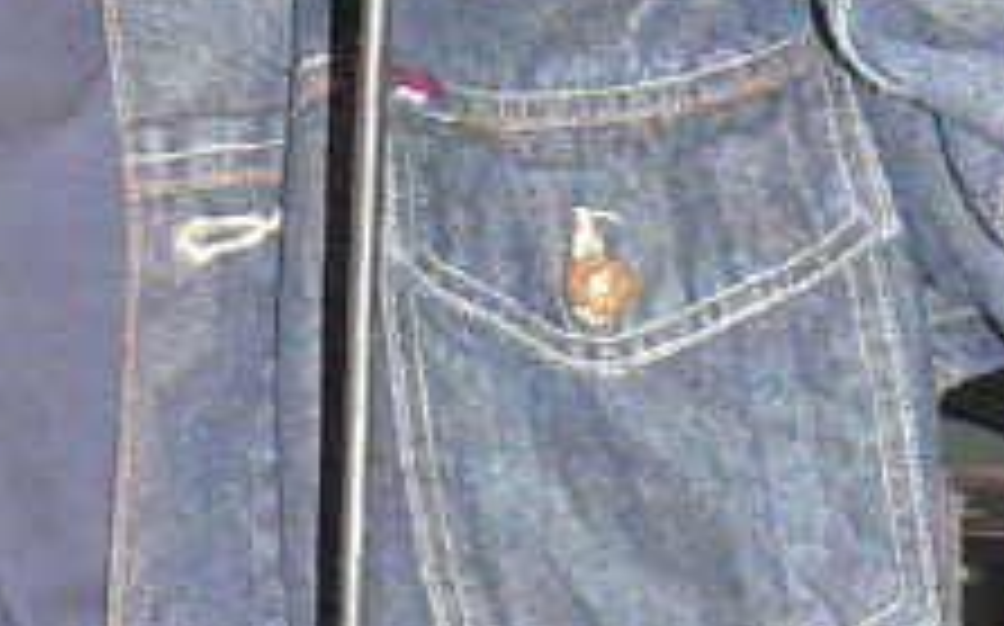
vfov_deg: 11.8
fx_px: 2734
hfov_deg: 20.3
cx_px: 72
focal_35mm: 100
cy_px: -585
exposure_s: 1/60
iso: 400
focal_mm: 6
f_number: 2.8
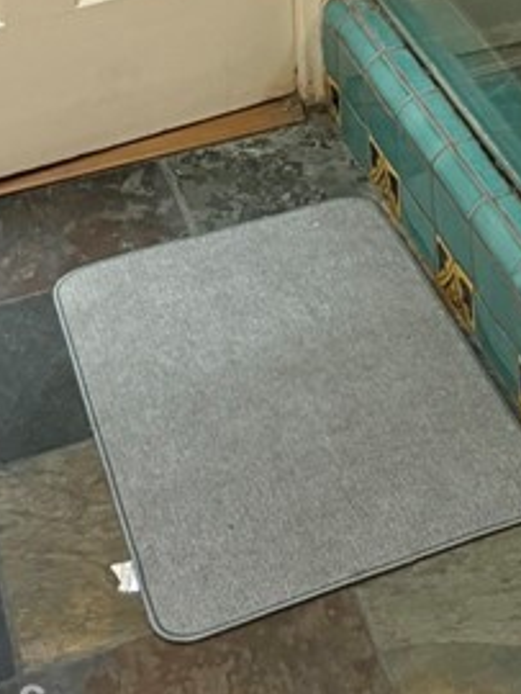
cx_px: 657
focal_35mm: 91
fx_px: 1823
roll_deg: +0.7
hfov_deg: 15.6
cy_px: -571
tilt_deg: -8.9
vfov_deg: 17.4
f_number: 1.78
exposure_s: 1/60
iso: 400
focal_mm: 6.76
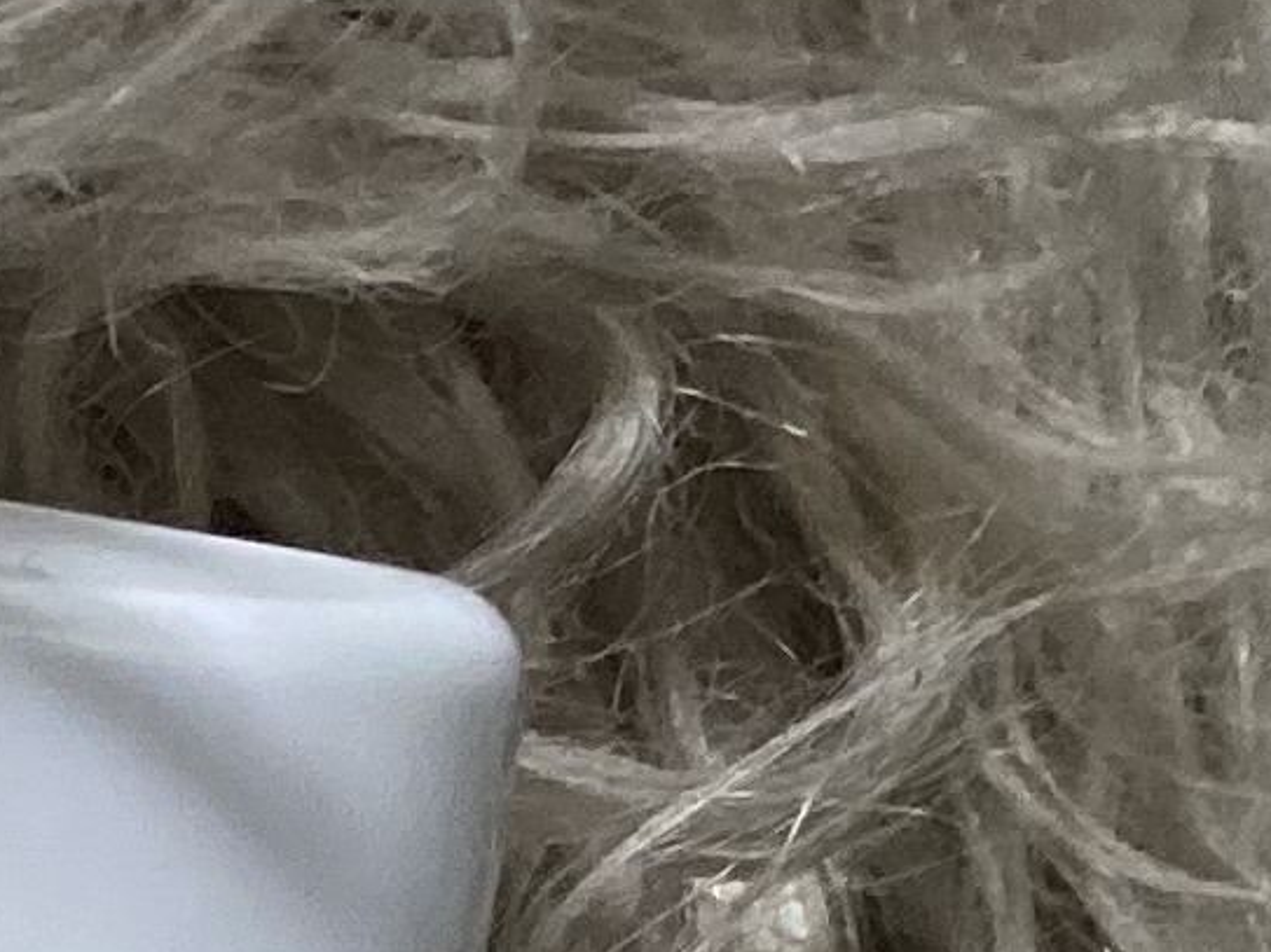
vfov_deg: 7.2
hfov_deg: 8.1
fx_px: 7085
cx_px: -3085
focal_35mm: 193
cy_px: 2346
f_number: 1.8
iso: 250
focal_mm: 4.25
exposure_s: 1/60
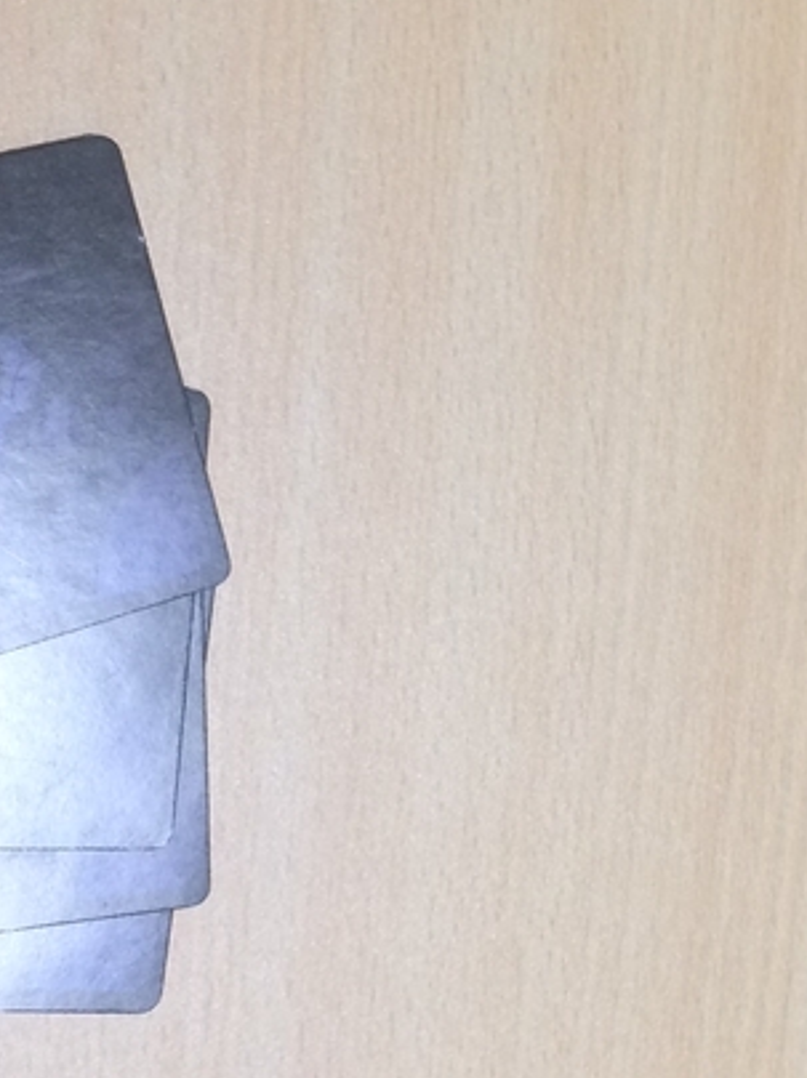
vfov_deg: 22.8
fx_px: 2677
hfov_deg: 16.8
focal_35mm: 86
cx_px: 810
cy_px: 471
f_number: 2.2
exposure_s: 1/30
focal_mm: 4.15
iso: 50
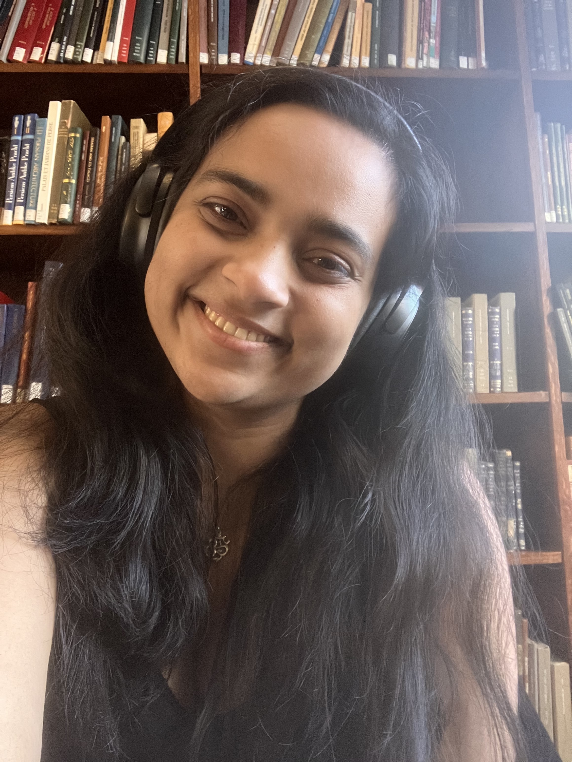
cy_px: 381
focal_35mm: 32
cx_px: 286
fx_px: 704
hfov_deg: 44.2
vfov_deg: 56.8
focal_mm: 2.87
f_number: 2.2
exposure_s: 1/30
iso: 320
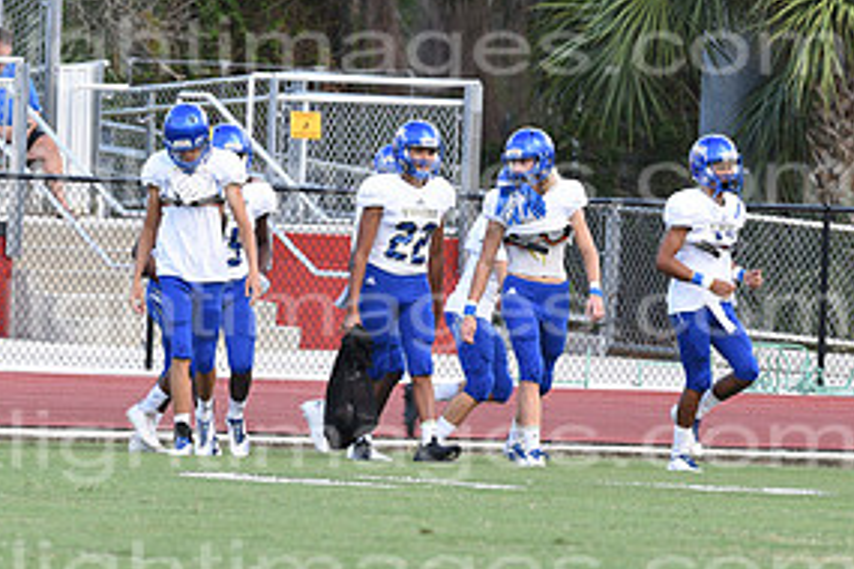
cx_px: 177
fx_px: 14469
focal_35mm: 610
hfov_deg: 3.4
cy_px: 250
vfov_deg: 2.3
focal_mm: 300
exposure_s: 1/200
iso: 800
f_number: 7.1
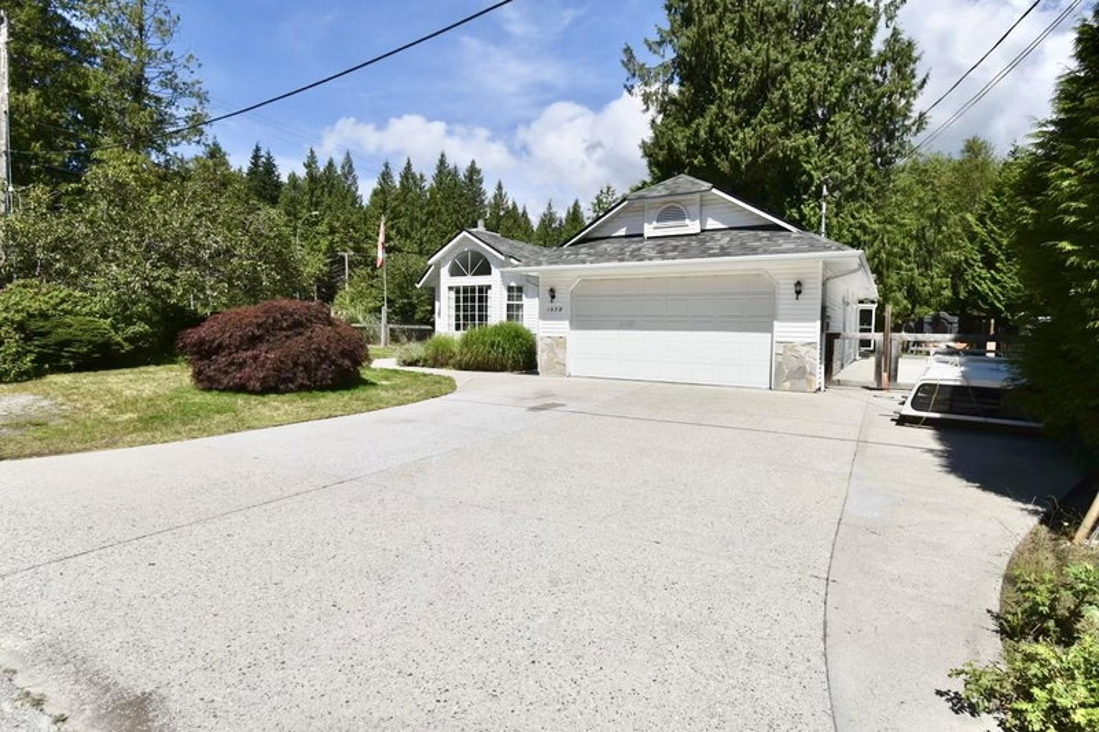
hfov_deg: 85.4
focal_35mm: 20
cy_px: 366
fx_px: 595
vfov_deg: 63.2
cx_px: 550
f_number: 9
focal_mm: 13
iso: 100
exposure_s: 1/320
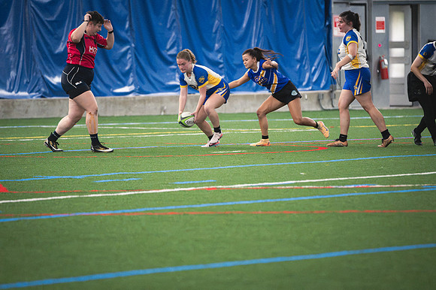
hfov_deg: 6.9
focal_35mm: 300
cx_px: 218
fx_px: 3631
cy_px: 145
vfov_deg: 4.6
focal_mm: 200
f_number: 2.8
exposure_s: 1/640
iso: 12800
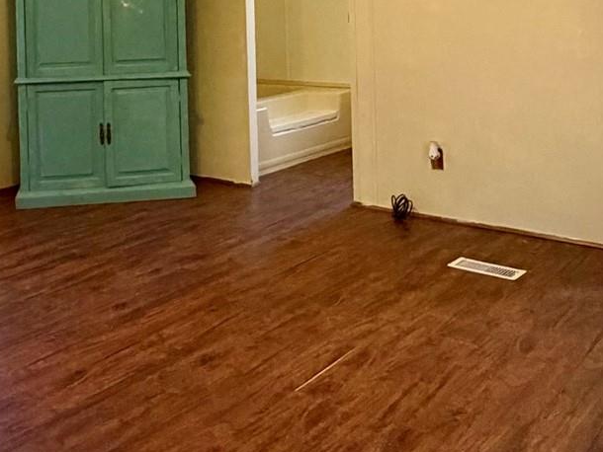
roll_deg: +0.4
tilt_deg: -0.3
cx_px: 229
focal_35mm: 47
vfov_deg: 28.9
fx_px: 819
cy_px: -1
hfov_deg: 40.2
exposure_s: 1/60
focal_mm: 2.22
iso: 500
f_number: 2.2
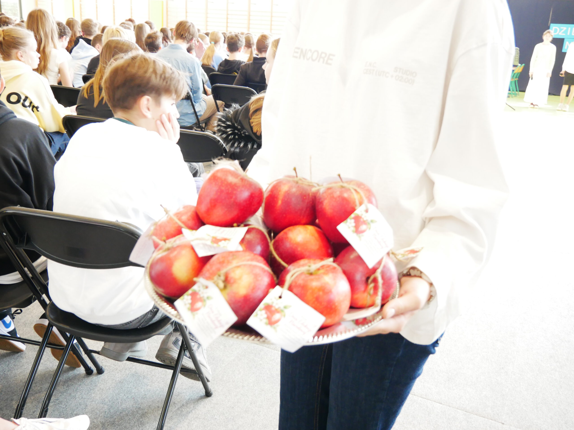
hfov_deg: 51.4
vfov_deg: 39.7
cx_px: 287
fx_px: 597
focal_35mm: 36
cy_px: 215
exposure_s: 1/25
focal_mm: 18
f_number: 3.9
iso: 800
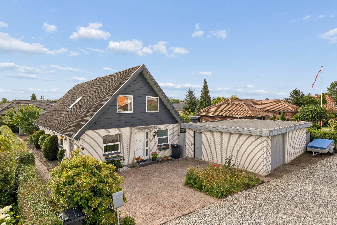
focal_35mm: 21
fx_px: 197
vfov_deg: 59.5
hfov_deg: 81.2
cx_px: 168
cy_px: 115
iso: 200
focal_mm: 20
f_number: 8
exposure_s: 1/500
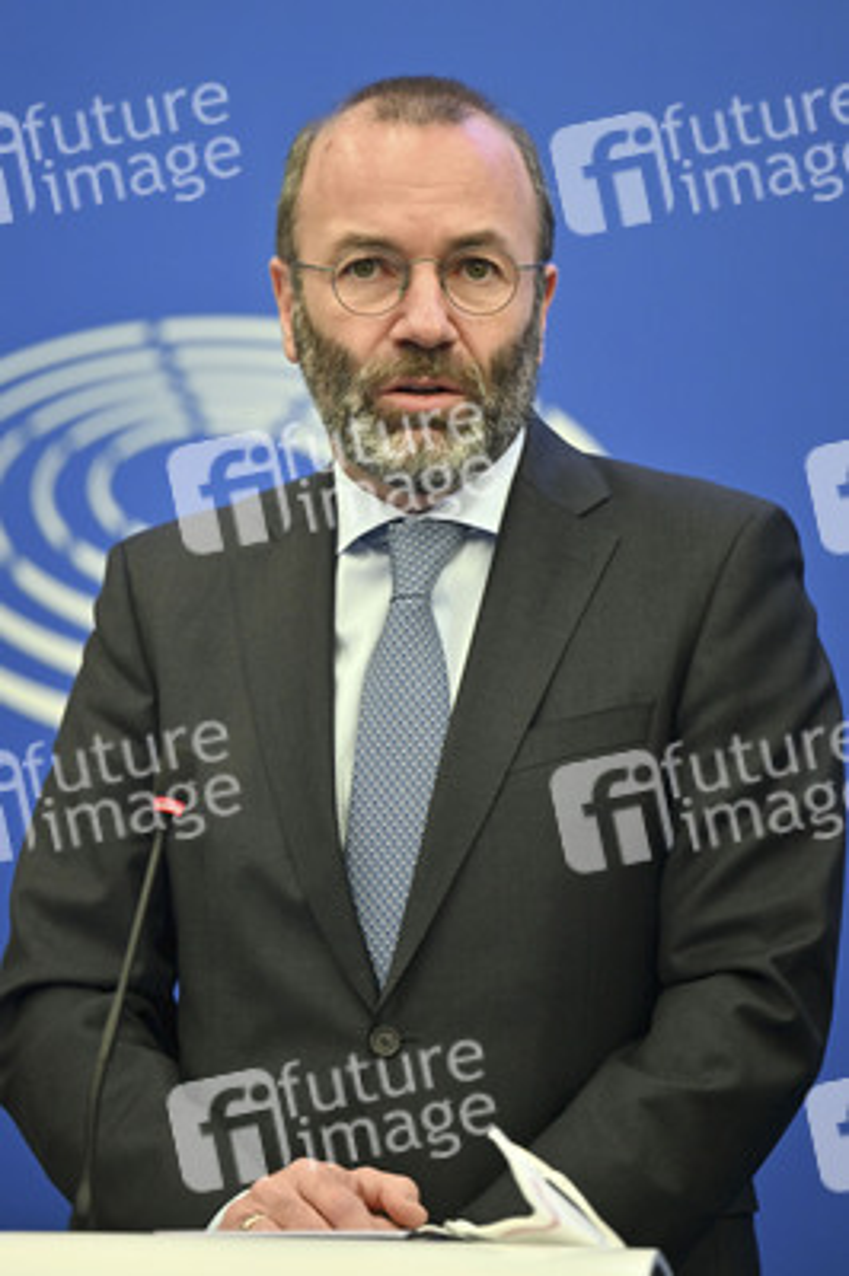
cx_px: 424
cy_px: 638
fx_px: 6910
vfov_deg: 10.6
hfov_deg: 7.0
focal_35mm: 195
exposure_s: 1/160
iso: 640
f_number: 2.8
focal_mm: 195
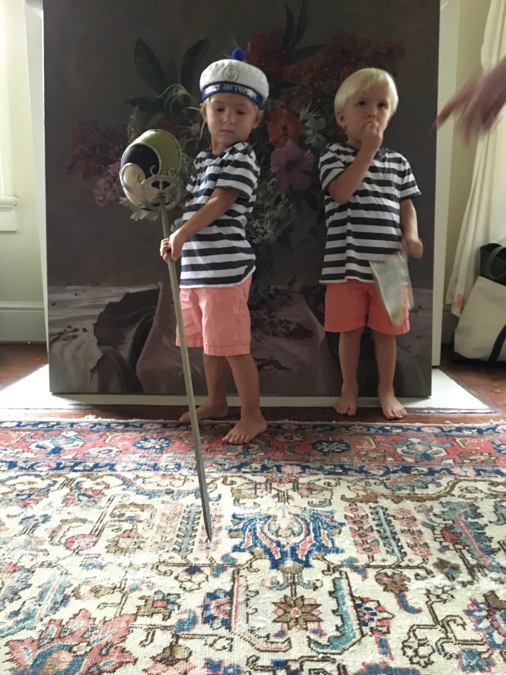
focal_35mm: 29
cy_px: 338
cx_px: 253
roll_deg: +0.0
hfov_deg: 48.2
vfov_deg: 61.7
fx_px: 565
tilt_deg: -9.4
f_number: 2.2
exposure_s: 1/15
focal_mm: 4.15
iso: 640
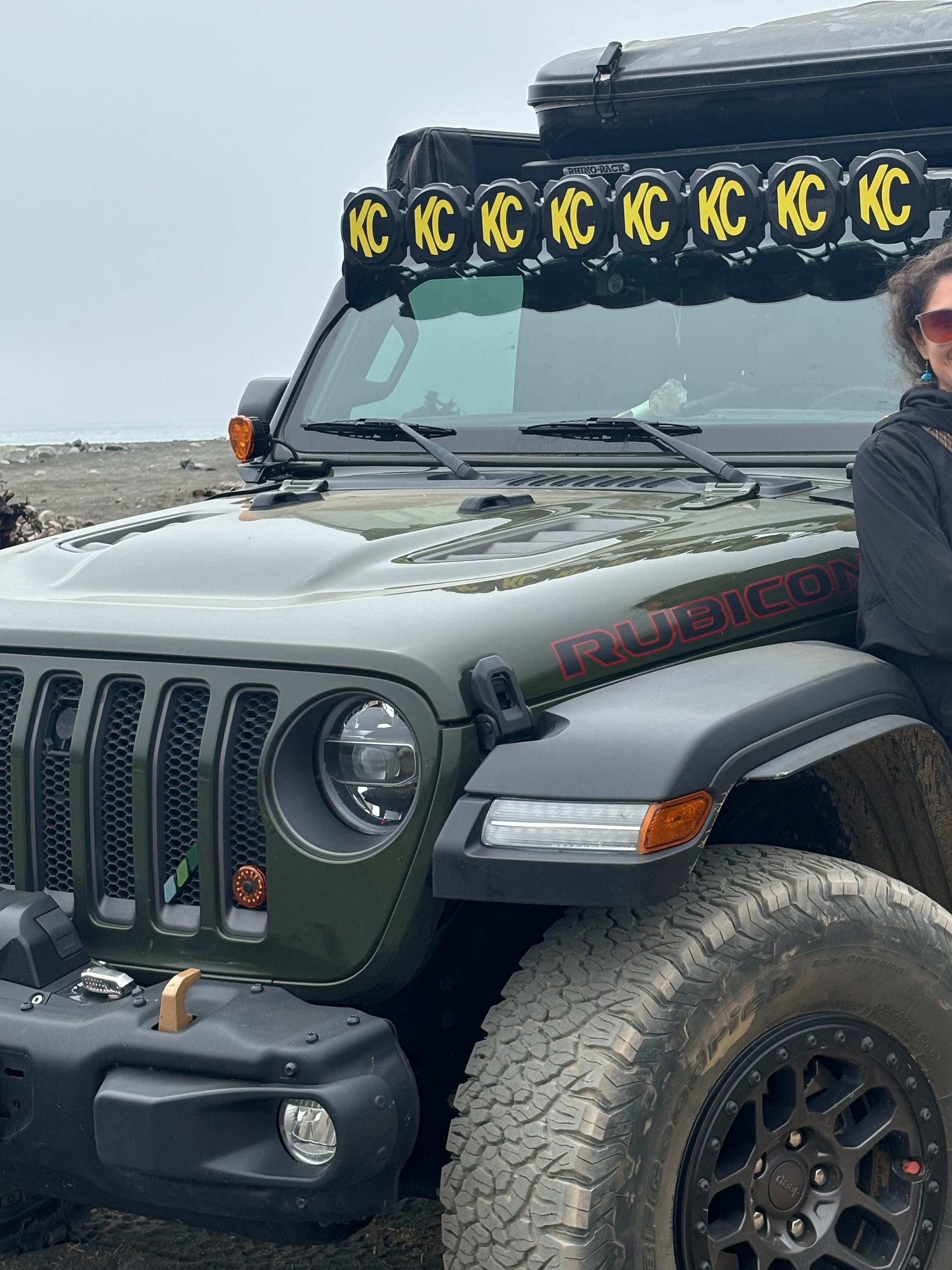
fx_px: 2567
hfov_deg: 21.0
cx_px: 566
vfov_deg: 27.7
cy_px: 536
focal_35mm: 70
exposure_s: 1/2571
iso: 40
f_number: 1.6
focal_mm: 5.96
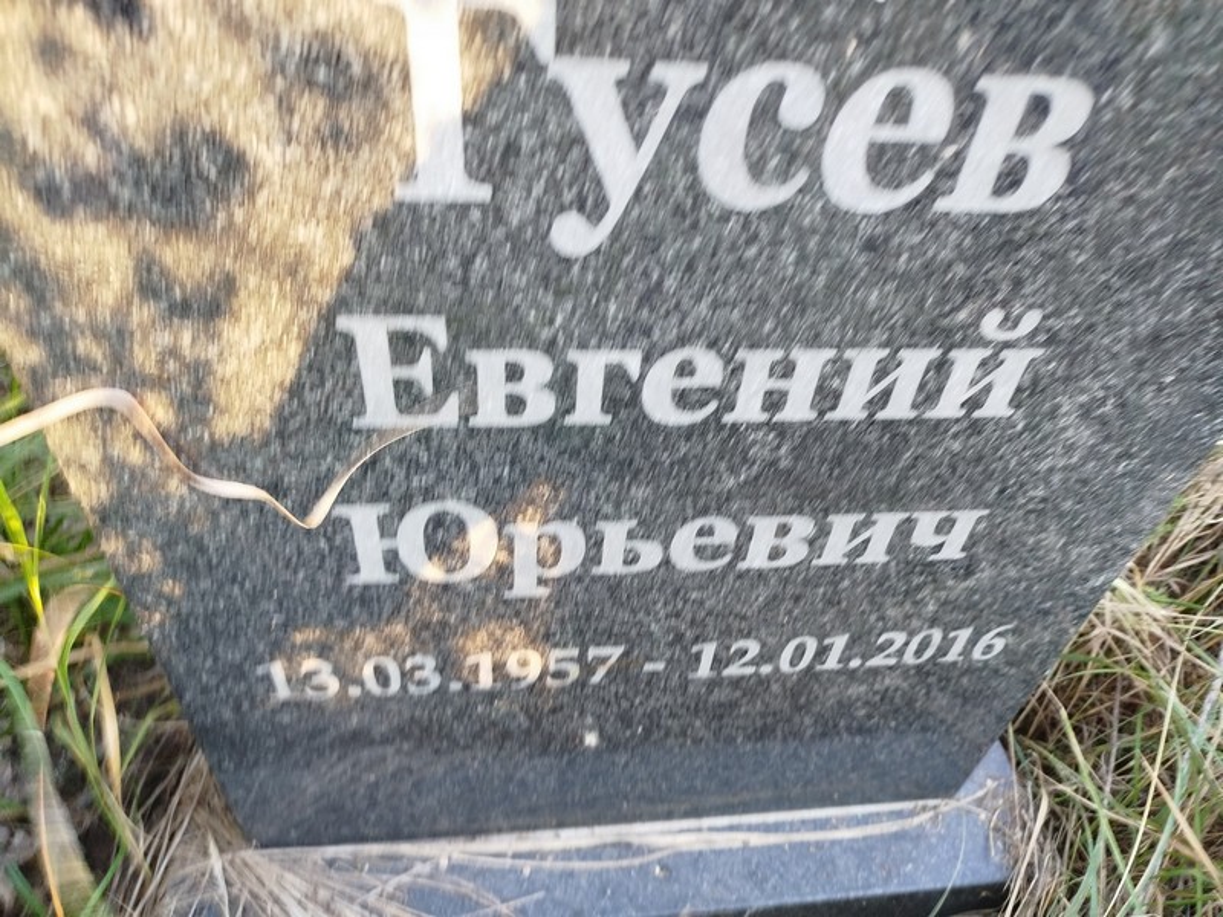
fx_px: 848
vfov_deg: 56.8
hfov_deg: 71.6
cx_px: 612
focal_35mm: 24
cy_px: 458
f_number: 1.7
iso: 200
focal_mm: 5.31
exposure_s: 1/33
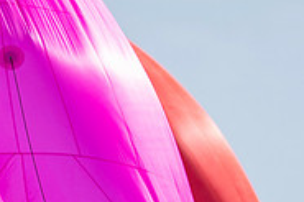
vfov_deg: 0.9
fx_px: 12250
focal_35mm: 1452
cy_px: 313
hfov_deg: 1.4
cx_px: 67
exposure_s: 1/3200
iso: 200
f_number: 5
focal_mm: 300
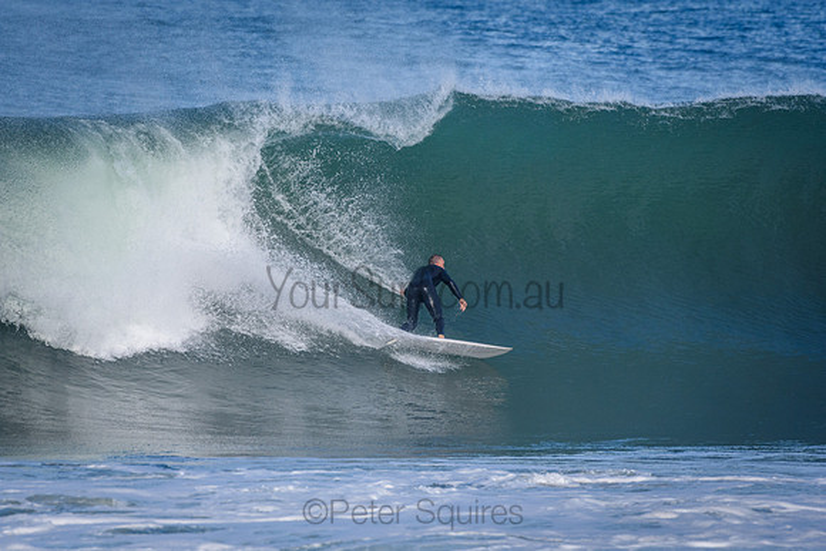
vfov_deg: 2.2
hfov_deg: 3.3
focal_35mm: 630
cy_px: 276
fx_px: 14458
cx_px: 413
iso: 450
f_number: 5.6
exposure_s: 1/2000
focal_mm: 420
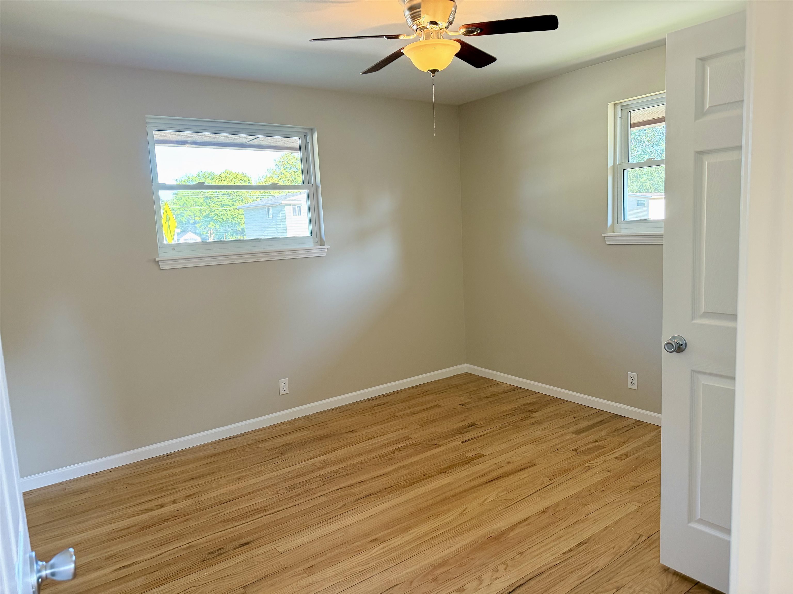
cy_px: 297
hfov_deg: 71.6
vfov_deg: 56.8
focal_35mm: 24
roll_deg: +2.3
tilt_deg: -6.9
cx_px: 396
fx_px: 550
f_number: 1.78
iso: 320
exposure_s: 1/120
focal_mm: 6.76
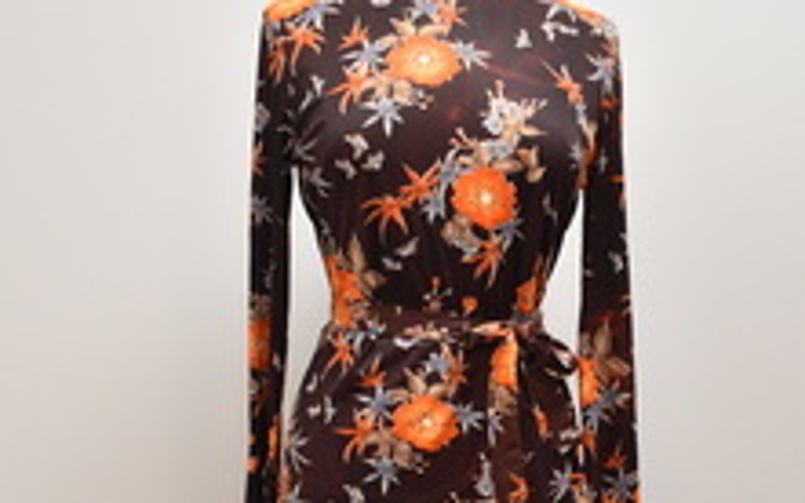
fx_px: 1228
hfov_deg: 36.3
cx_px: 415
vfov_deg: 21.8
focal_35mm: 56
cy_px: 565
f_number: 4.5
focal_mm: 18
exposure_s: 1/100
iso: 1000
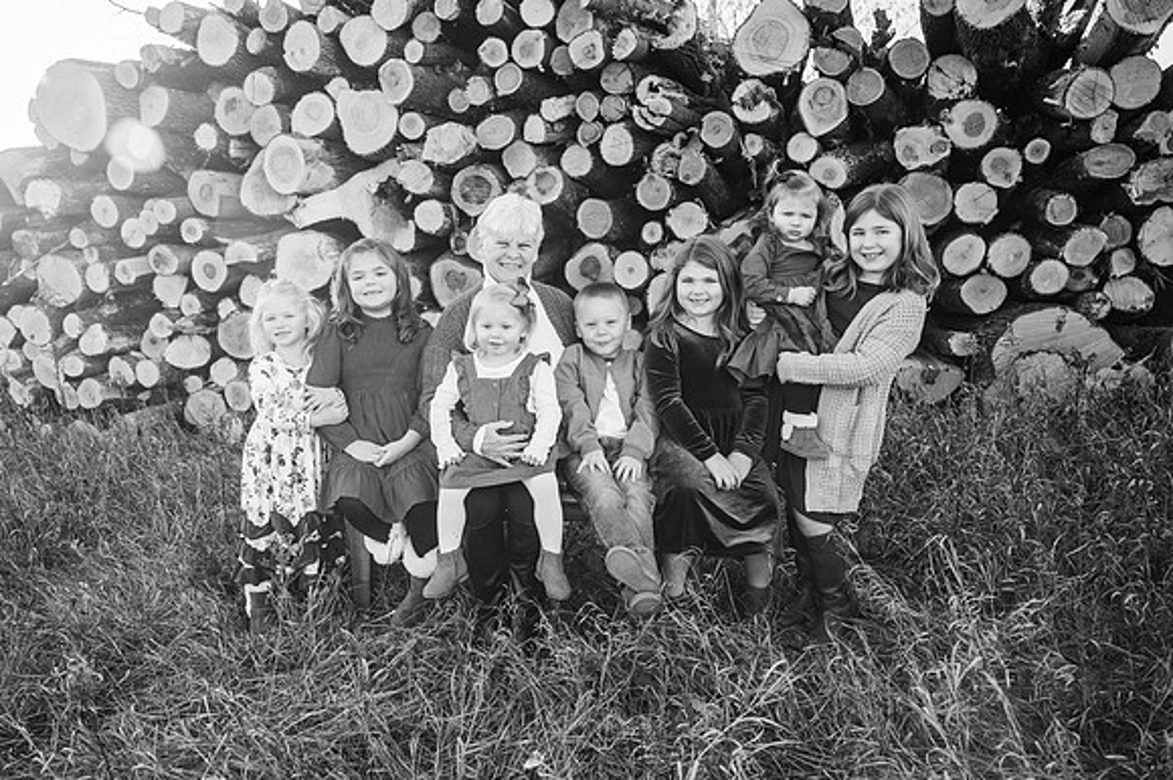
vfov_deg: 41.7
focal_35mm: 31
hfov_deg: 59.6
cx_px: 538
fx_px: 1023
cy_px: 423
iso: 400
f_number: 4
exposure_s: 1/1000
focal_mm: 29
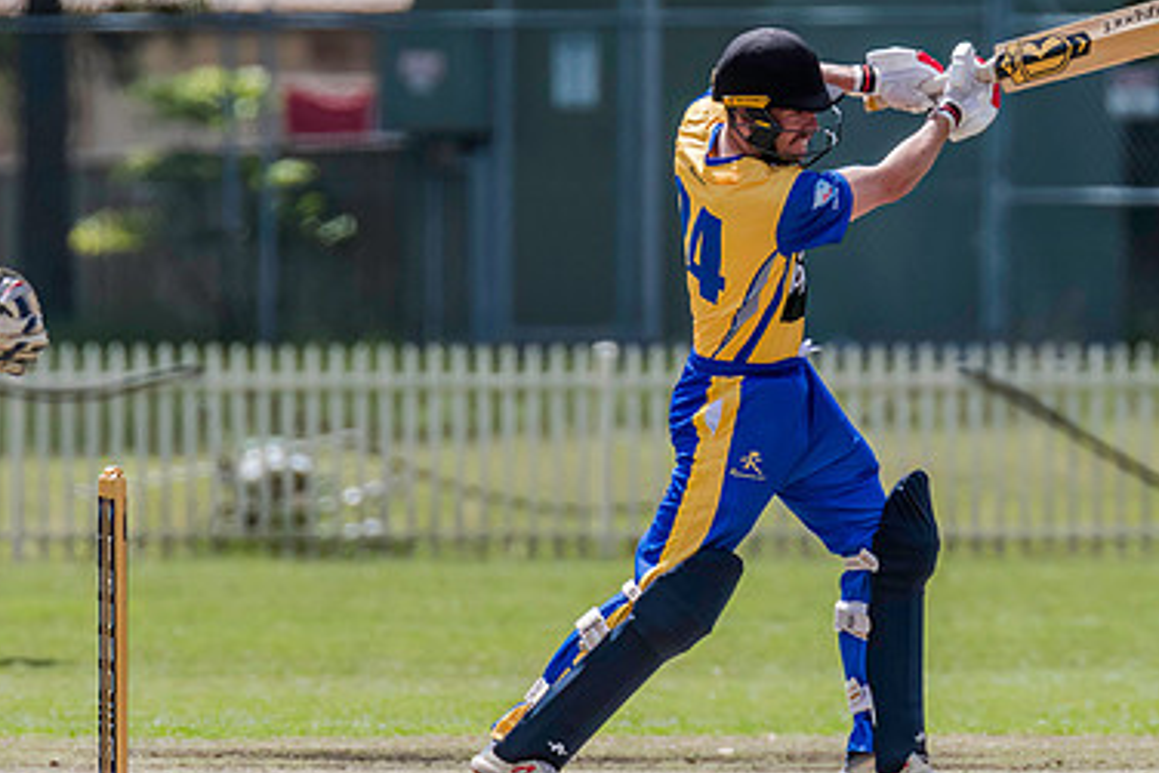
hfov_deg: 2.2
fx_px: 29532
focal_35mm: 917
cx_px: 559
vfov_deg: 1.5
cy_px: 357
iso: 800
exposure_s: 1/2500
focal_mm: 550
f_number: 6.3
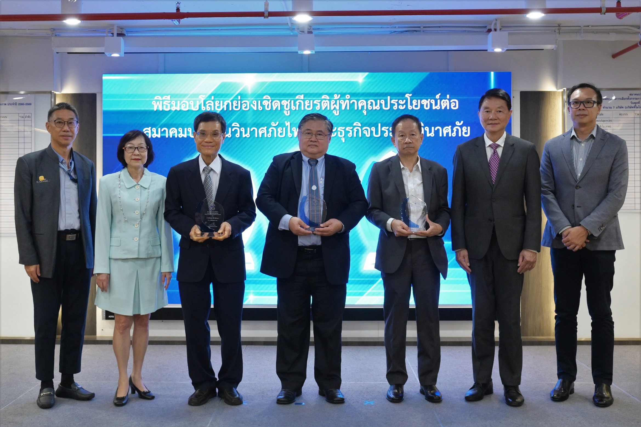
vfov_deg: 35.0
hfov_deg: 50.7
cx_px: 320
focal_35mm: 38
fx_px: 676
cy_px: 214
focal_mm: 38
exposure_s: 1/125
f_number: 6.3
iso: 6400
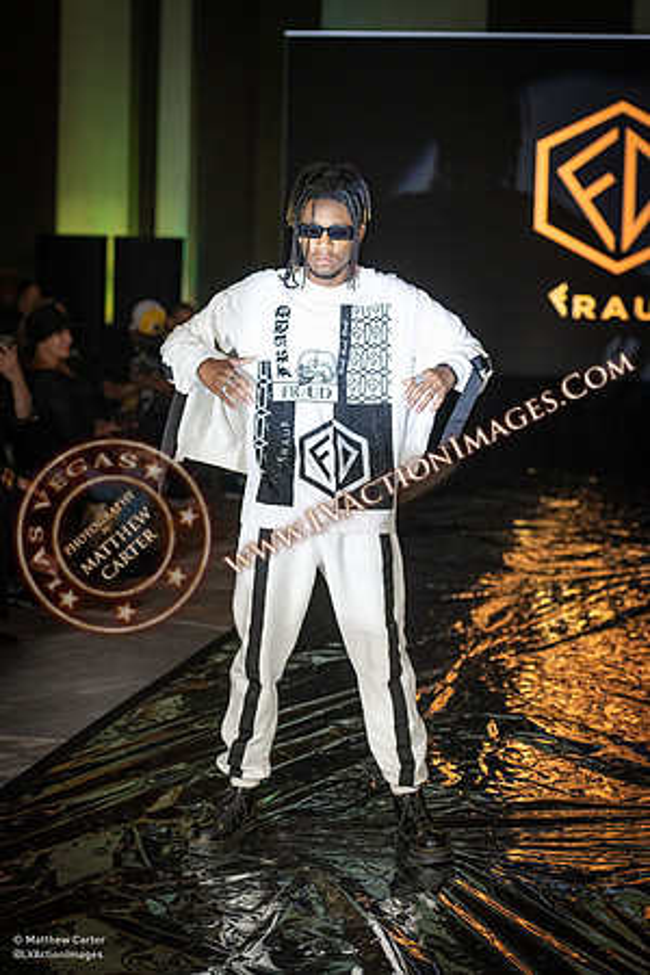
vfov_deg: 23.9
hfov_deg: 16.1
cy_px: 488
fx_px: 2302
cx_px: 325
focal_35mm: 85
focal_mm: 85
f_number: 2.8
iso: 1600
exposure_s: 1/640
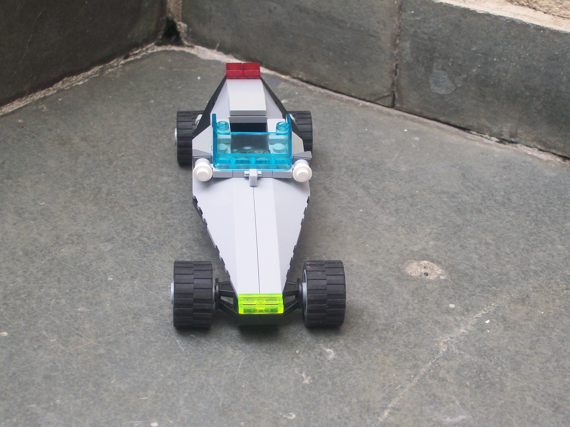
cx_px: 285
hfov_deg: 27.8
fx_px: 1153
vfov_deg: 21.0
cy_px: 214
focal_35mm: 70
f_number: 3.8
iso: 80
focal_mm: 11.6
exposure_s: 1/107
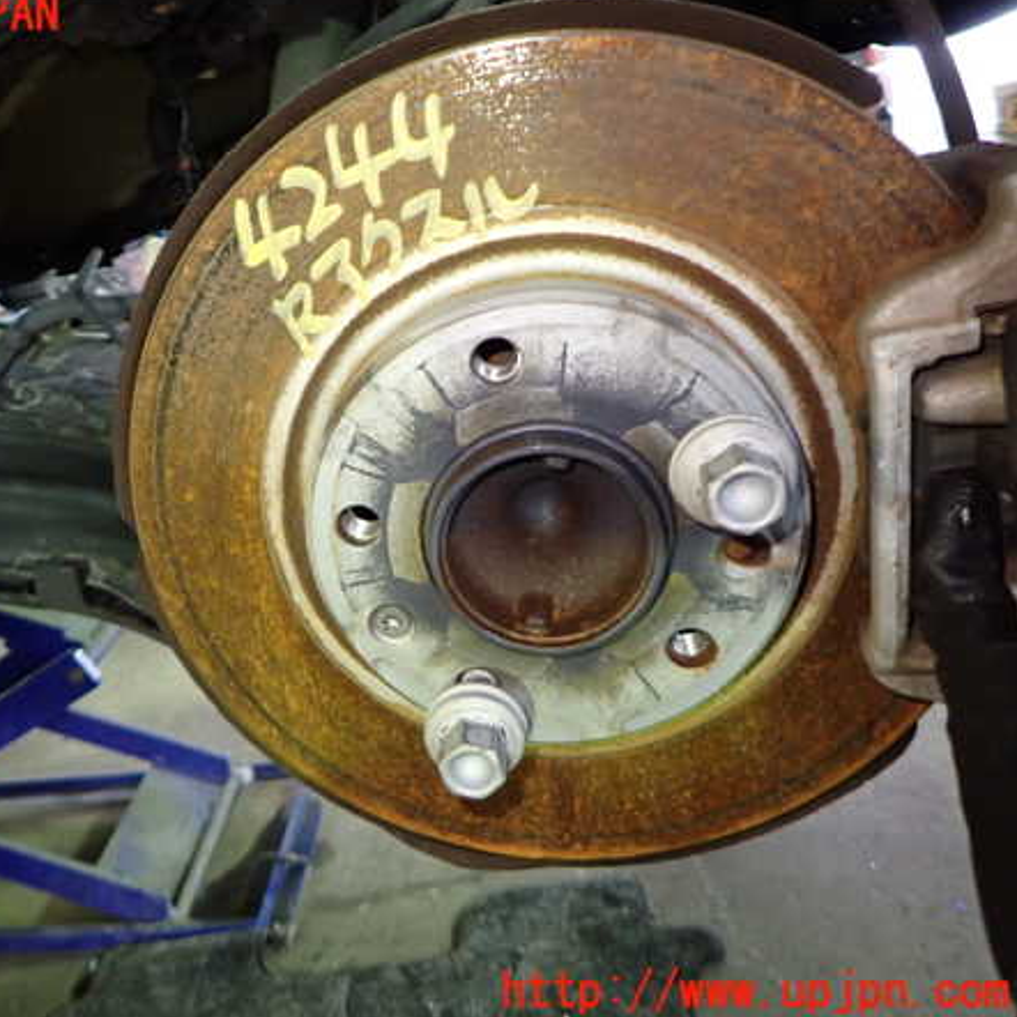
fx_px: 997
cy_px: 504
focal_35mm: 30
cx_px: 331
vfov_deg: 54.0
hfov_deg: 52.9
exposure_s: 1/30
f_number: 2
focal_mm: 4.5
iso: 640
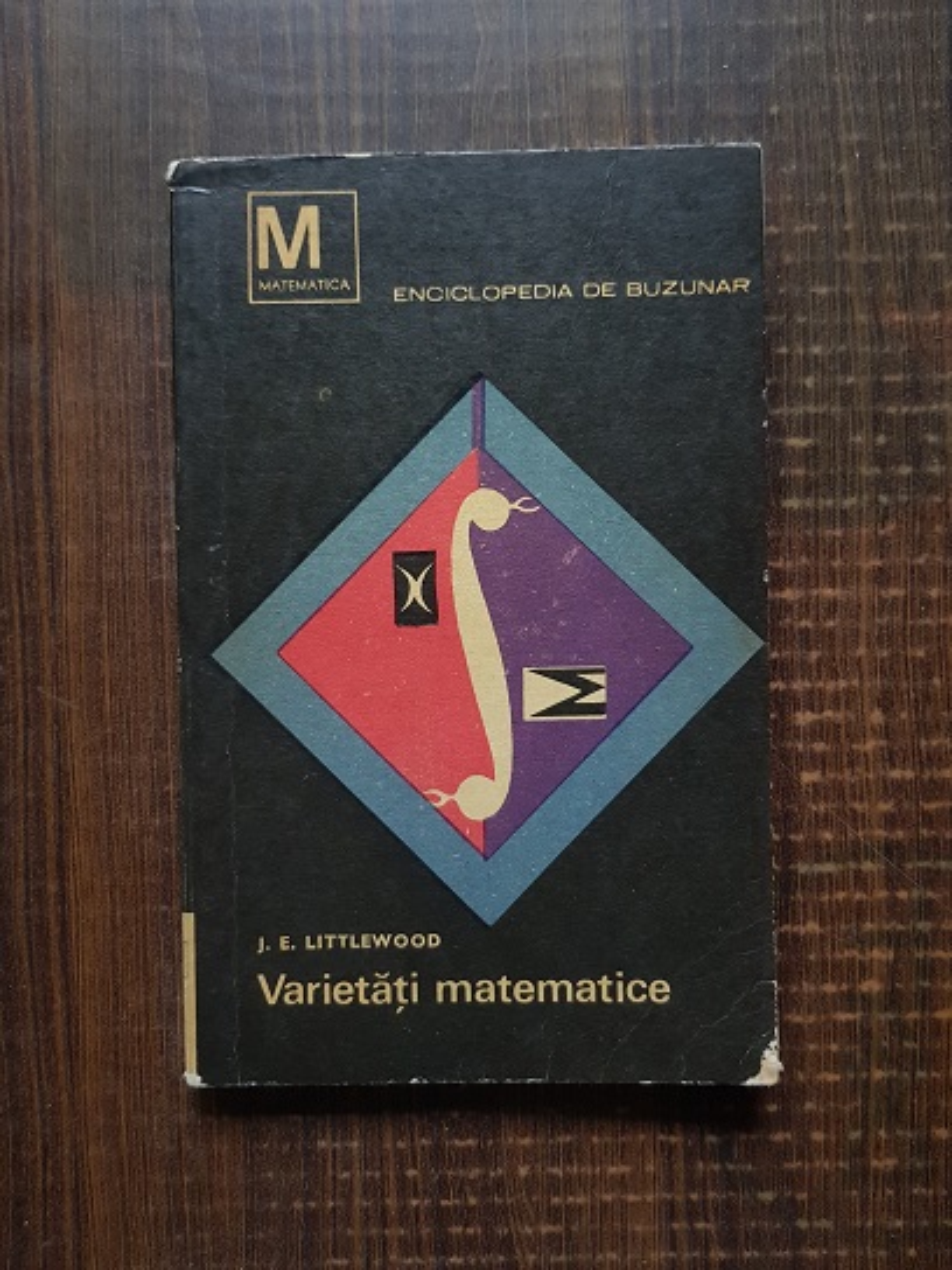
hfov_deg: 53.1
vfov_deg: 67.3
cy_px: 635
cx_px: 476
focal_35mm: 26
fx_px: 953
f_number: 1.7
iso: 320
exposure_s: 1/10
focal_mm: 4.3
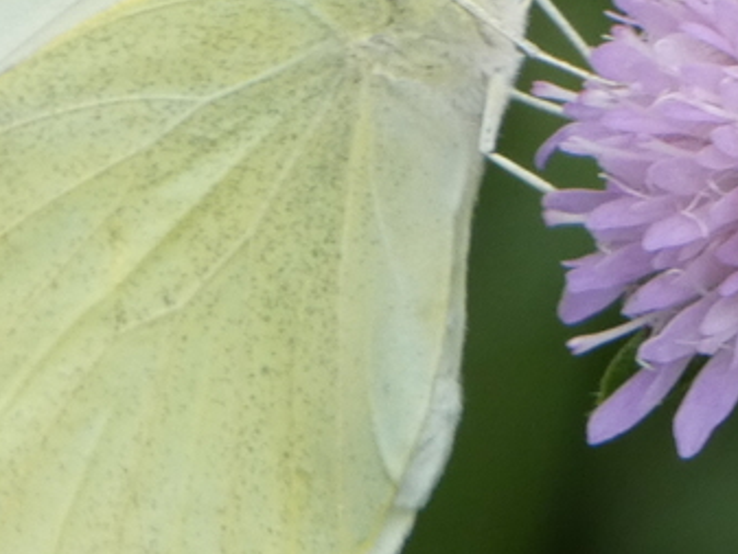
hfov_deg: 1.5
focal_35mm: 1343
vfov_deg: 1.1
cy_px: 77
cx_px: 319
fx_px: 28642
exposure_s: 1/100
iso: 200
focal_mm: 95.2
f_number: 5.6
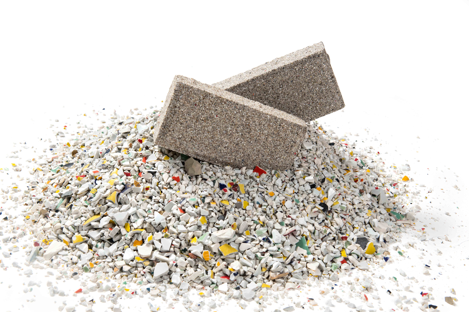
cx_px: 234
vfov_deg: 24.6
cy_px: 156
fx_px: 716
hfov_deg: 36.2
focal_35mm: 55
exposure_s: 1/125
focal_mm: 55
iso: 160
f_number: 11
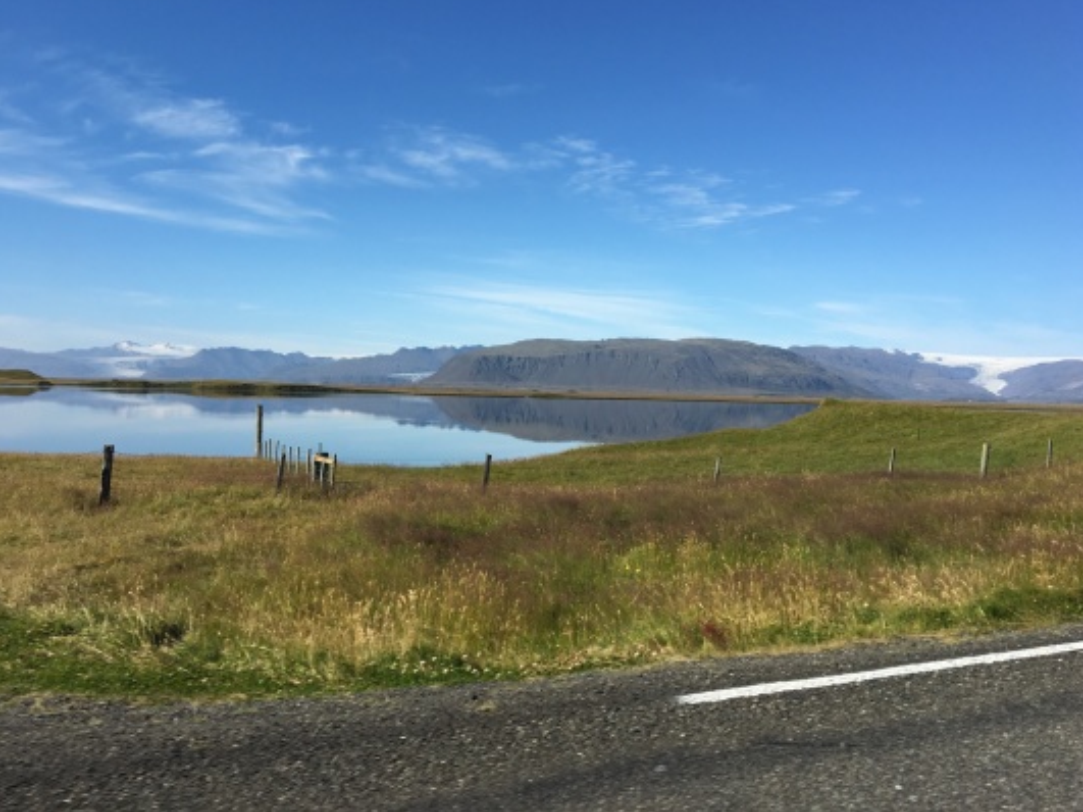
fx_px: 938
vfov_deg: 46.8
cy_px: 396
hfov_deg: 60.0
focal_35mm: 30
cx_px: 556
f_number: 2.2
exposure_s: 1/2079
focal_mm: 4.15
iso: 25
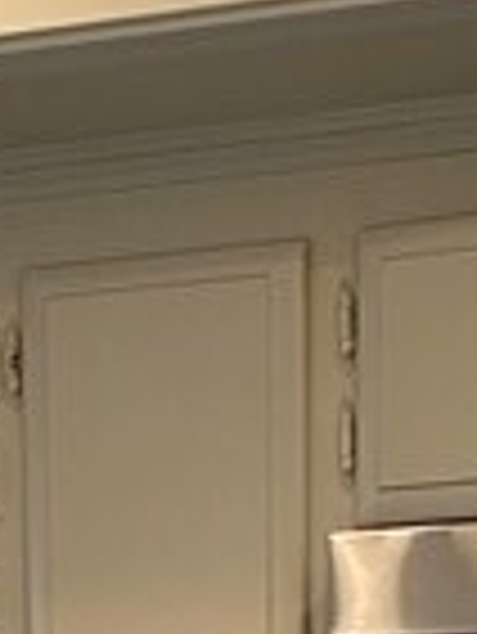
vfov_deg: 9.3
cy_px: 1565
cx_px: 148
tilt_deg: -10.5
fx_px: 3467
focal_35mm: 189
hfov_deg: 7.9
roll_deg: +0.9
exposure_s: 1/60
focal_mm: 4.25
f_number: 1.8
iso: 100
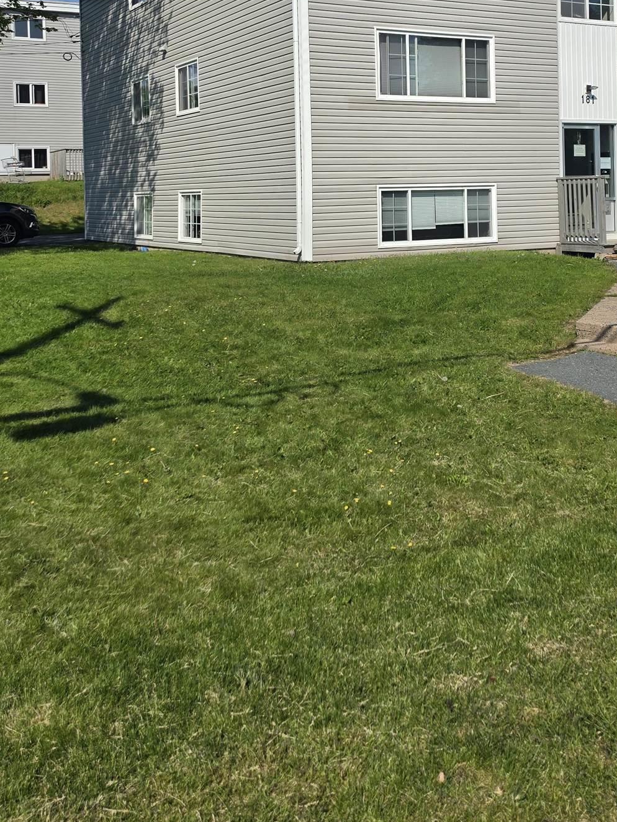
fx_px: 950
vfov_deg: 45.1
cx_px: 358
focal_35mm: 40
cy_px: 200
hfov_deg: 35.9
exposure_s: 1/7939
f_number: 1.4
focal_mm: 6.5
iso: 40
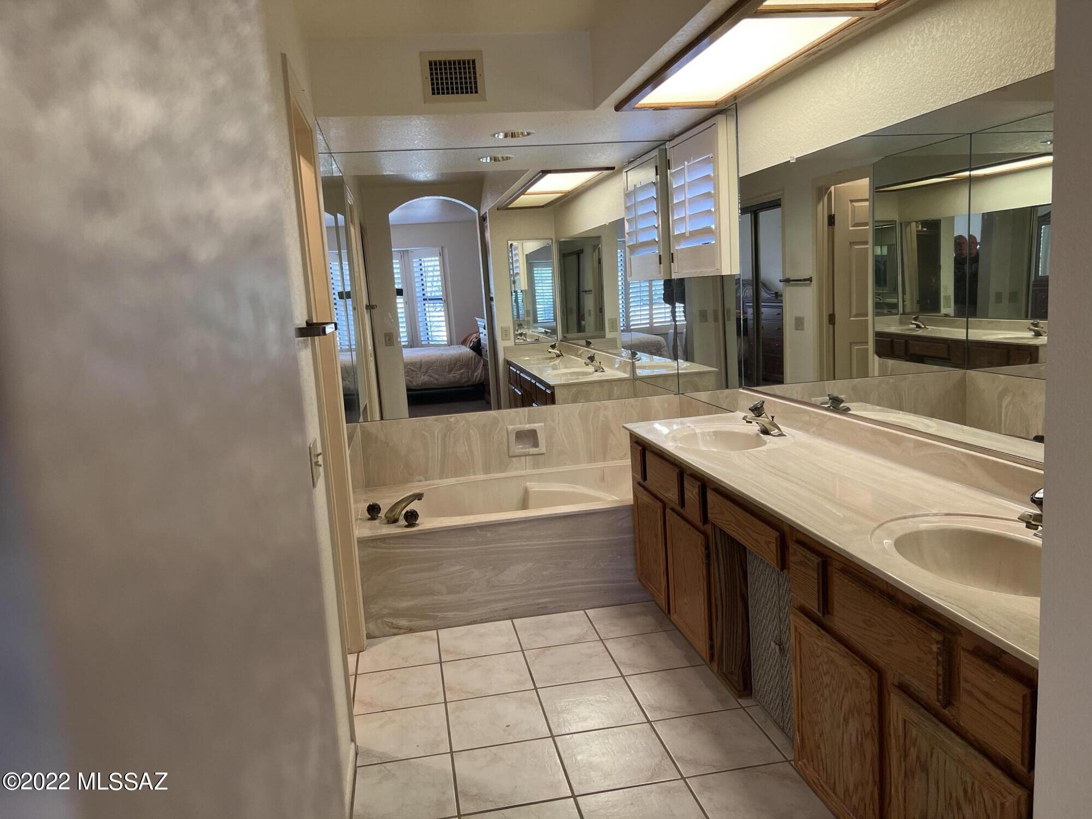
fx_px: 820
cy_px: 410
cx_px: 546
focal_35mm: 26
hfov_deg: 67.3
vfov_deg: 53.1
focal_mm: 5.7
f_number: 1.5
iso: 80
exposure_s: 1/60
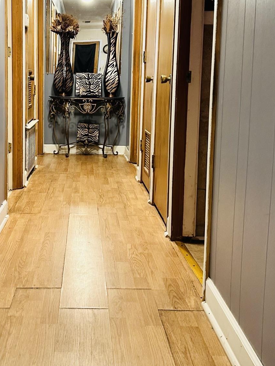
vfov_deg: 40.0
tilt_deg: -4.4
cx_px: 85
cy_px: 127
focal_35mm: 47
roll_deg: -0.6
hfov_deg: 30.6
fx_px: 498
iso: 250
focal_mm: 5.7
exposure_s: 1/60
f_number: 1.5
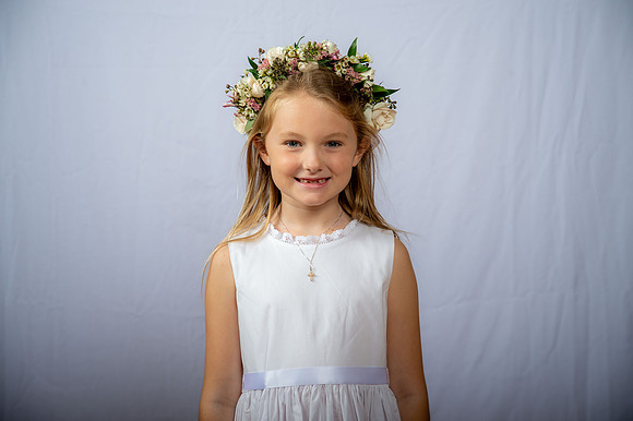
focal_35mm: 78
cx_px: 316
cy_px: 210
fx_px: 1371
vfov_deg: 17.5
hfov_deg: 26.0
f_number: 6.3
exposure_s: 1/200
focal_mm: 78
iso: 250
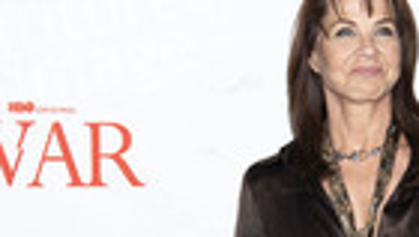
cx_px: 368
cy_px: 504
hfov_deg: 15.4
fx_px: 1534
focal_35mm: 138
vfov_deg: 8.3
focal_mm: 46
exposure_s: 1/200
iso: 640
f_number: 5
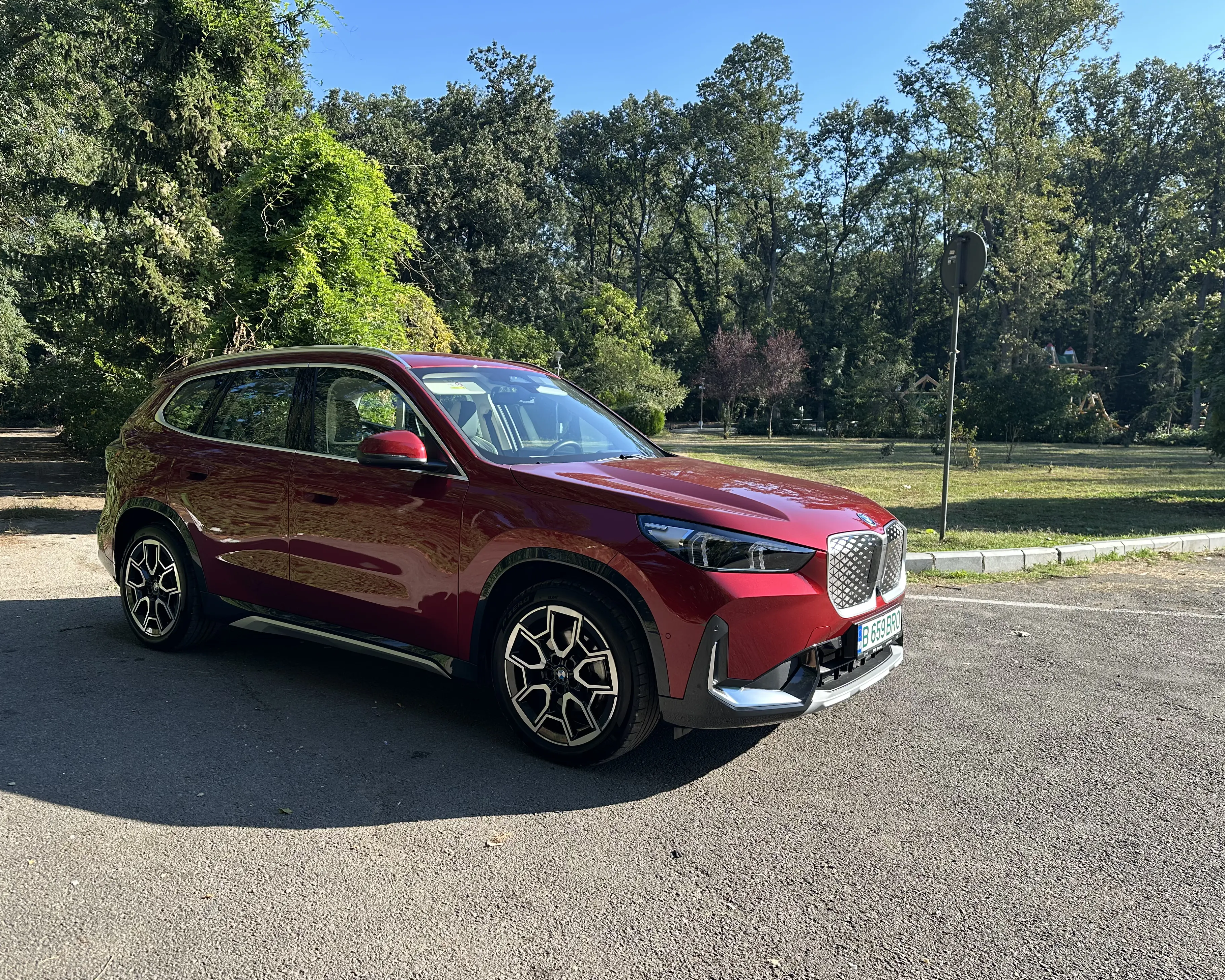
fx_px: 943
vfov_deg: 54.9
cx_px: 555
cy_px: 507
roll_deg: -1.1
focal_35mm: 26
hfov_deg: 65.9
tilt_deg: -6.3
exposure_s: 1/999
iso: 80
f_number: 1.78
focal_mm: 6.86
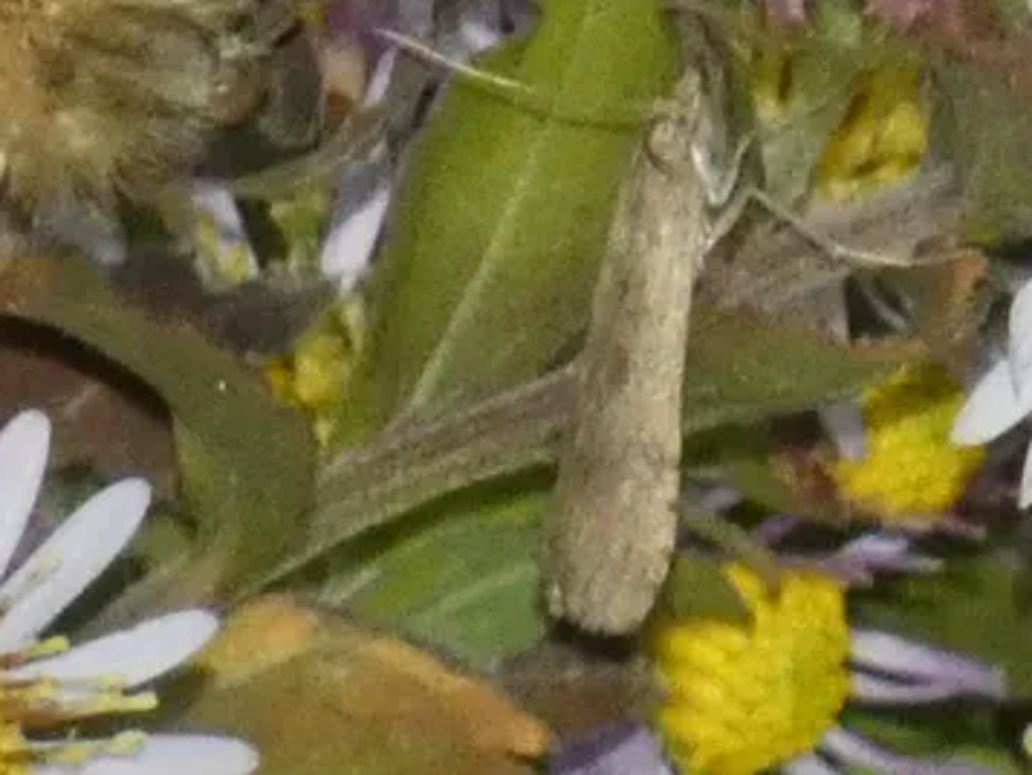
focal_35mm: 789
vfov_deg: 1.9
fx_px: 23530
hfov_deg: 2.5
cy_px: 373
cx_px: 781
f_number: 5.6
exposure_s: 1/125
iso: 800
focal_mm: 78.8
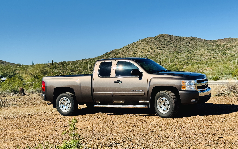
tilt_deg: +0.0
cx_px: 119
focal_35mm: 51
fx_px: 331
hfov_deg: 39.6
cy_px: 75
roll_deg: +1.7
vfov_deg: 25.3
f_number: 1.78
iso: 64
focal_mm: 6.76
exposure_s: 1/4608
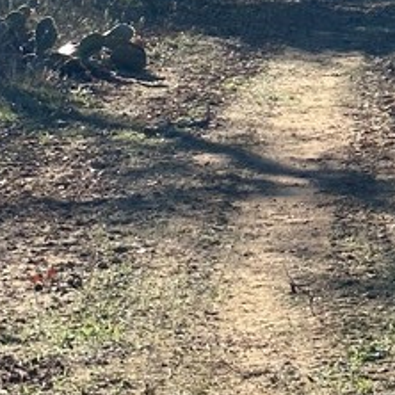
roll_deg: -1.9
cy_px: -340
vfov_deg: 8.5
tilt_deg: +2.9
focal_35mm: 196
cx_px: 375
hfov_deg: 8.9
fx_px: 2530
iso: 64
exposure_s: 1/2532
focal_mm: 6.86
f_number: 1.78
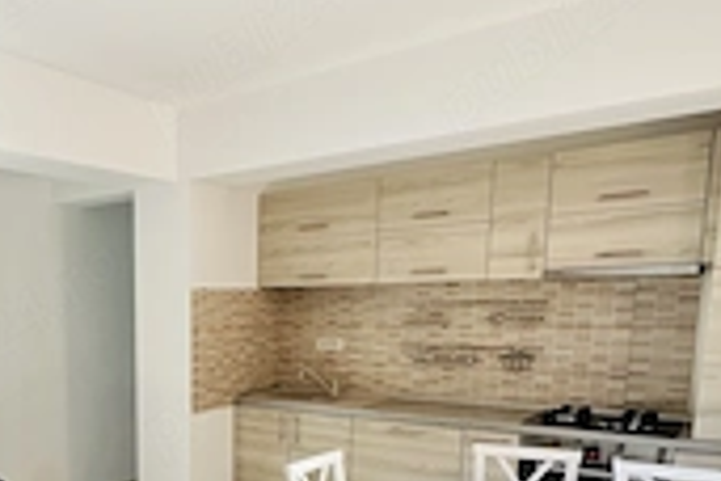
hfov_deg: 51.8
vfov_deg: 36.8
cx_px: 131
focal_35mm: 34
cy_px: 418
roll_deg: +0.3
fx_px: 681
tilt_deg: -9.1
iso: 320
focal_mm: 2.22
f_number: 2.2
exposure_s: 1/64
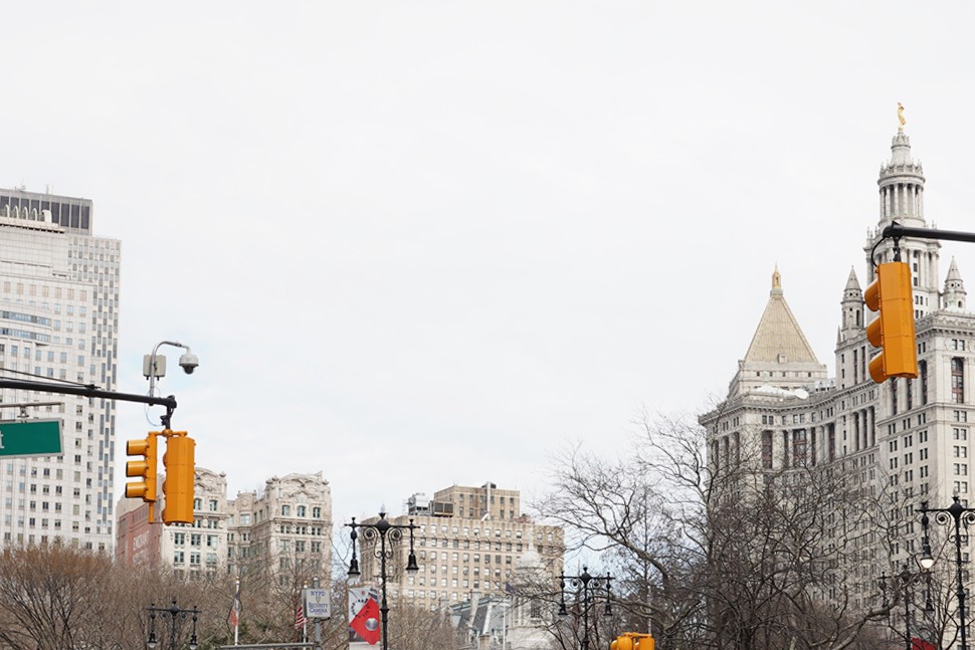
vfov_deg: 20.3
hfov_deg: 30.4
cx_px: 585
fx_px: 1788
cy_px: 557
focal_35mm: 66
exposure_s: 1/100
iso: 100
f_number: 8
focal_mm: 32
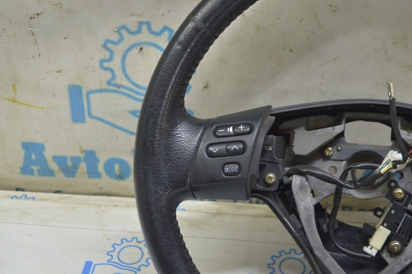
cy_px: 137
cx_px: 206
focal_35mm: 60
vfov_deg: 22.6
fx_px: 686
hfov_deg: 33.4
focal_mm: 40
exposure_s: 1/20
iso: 400
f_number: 5.6
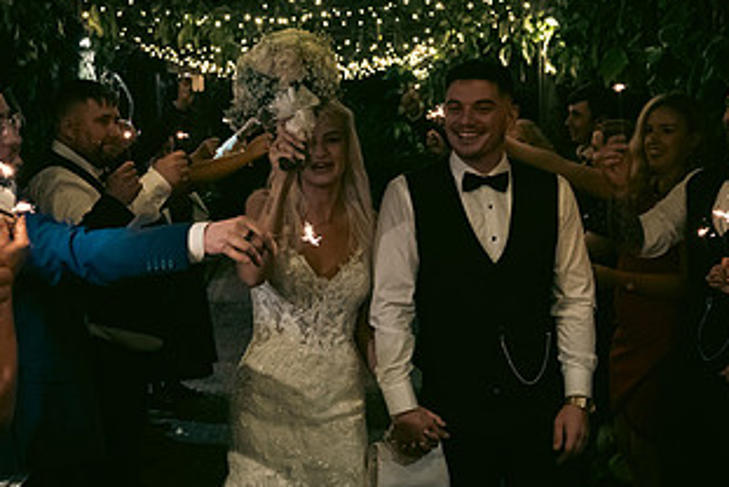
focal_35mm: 54
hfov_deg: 36.8
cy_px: 270
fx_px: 1094
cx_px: 314
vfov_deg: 25.1
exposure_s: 1/160
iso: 2500
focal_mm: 29
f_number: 3.5
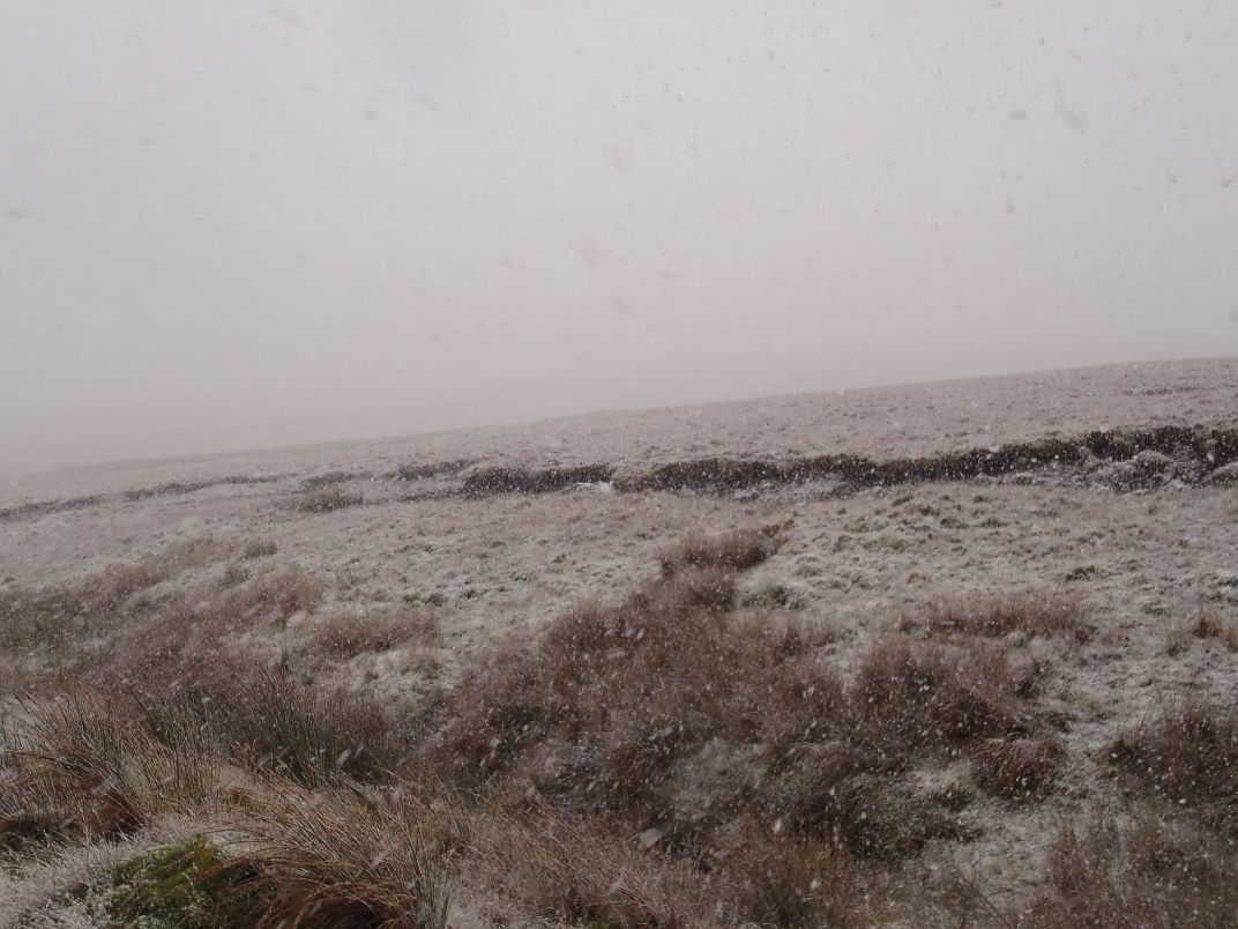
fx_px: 1001
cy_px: 464
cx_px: 619
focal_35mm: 28
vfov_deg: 49.7
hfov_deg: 63.4
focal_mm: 5
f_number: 4.5
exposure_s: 1/200
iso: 80
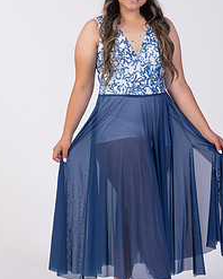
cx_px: 136
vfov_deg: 12.3
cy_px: 114
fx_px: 1294
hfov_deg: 9.8
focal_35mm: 157
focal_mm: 92
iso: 400
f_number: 7.1
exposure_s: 1/160
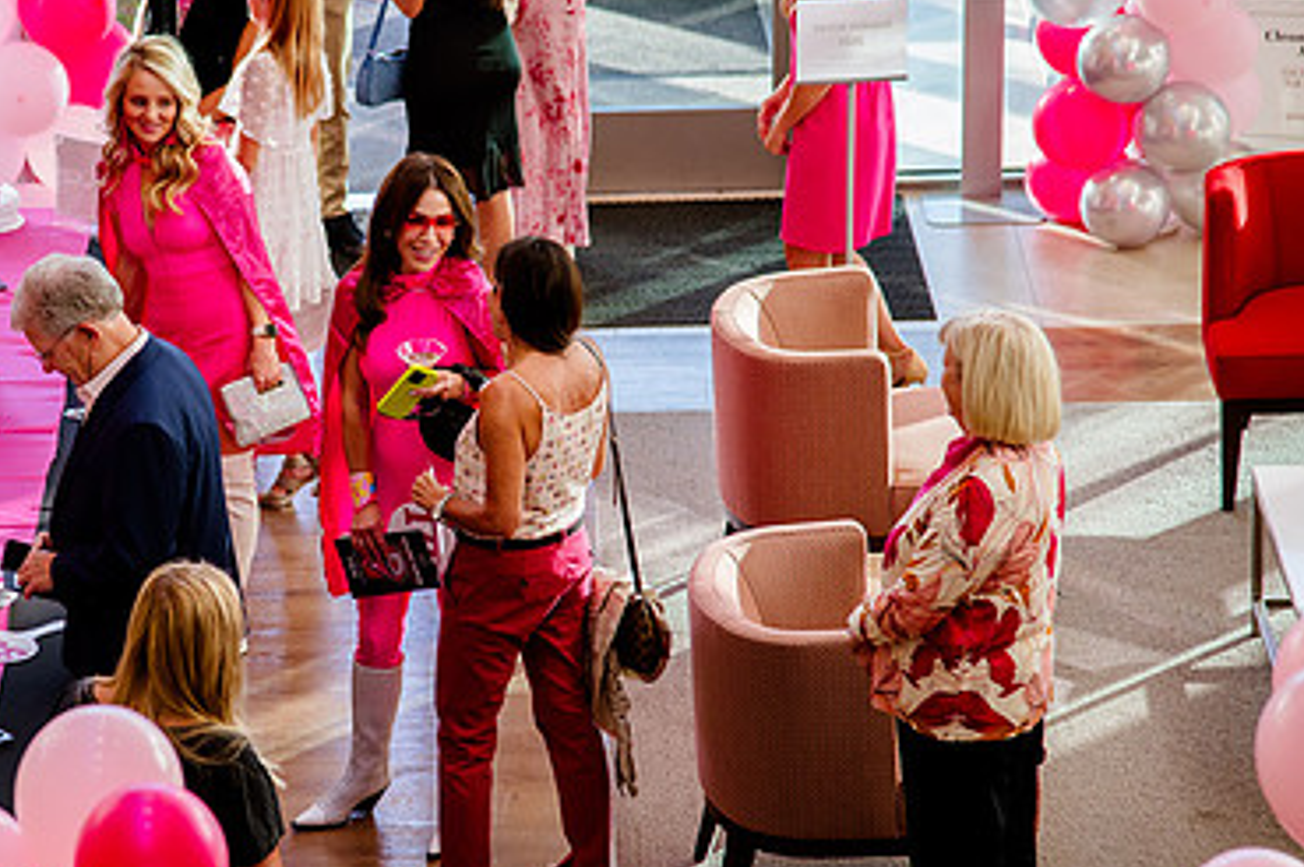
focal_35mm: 175
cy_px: 416
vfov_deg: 7.8
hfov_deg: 11.7
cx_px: 335
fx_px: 6333
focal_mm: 110
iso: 1000
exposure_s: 1/250
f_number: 4
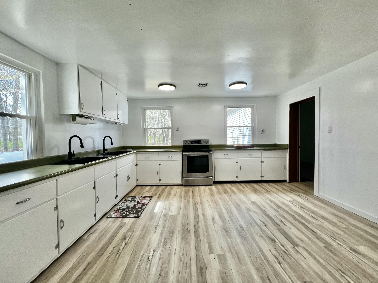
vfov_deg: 89.9
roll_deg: +1.3
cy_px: 142
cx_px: 189
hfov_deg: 106.2
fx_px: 142
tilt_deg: -1.7
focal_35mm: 13
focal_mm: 1.57
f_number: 1.8
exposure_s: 1/120
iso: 50
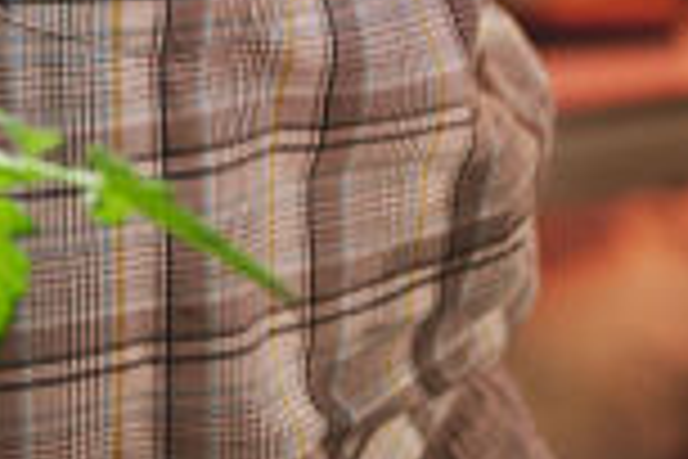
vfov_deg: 4.4
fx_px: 5809
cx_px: 211
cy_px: -623
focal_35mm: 304
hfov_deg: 6.8
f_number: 1.8
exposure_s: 1/2000
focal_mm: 50
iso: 100
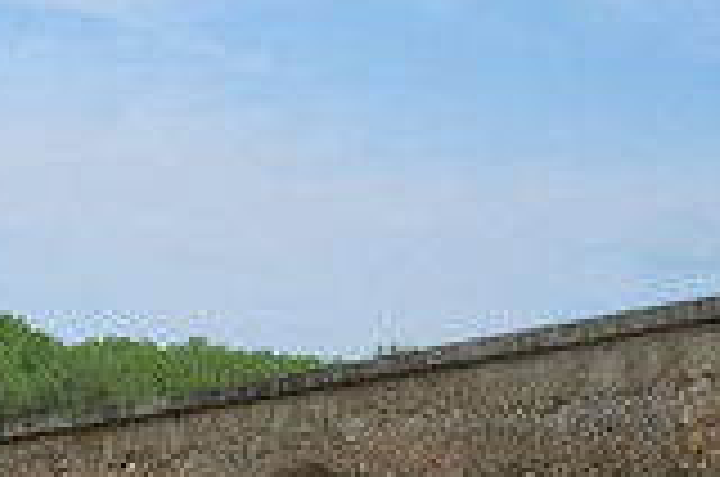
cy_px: 544
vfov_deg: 8.3
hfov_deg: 12.2
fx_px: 3273
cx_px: -171
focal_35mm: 164
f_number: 6.4
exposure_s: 1/1500
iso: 200
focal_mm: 27
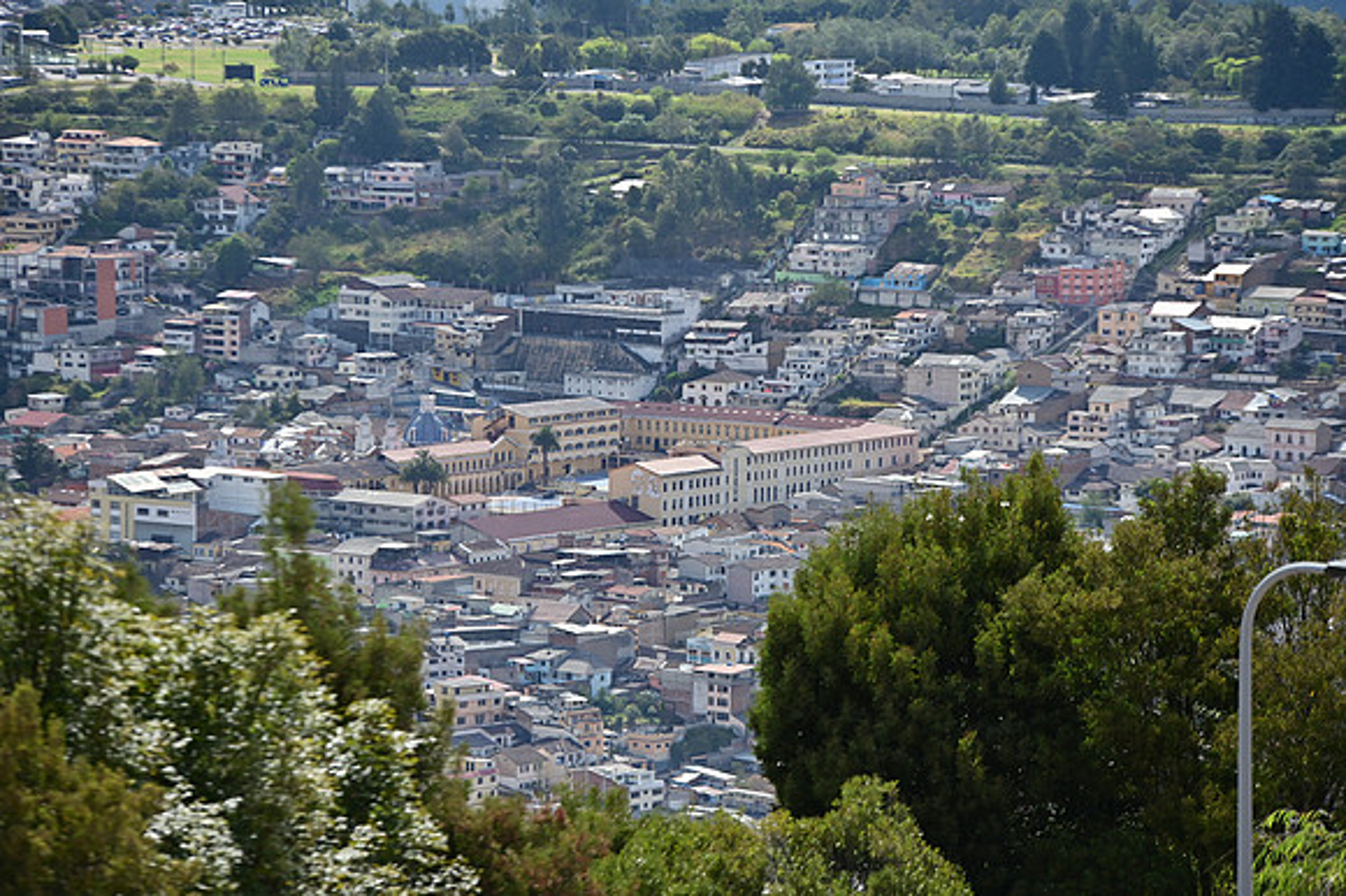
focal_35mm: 200
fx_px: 7473
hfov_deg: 10.3
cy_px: 448
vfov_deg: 6.9
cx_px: 673
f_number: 5.6
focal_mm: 200
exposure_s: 1/2000
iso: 200
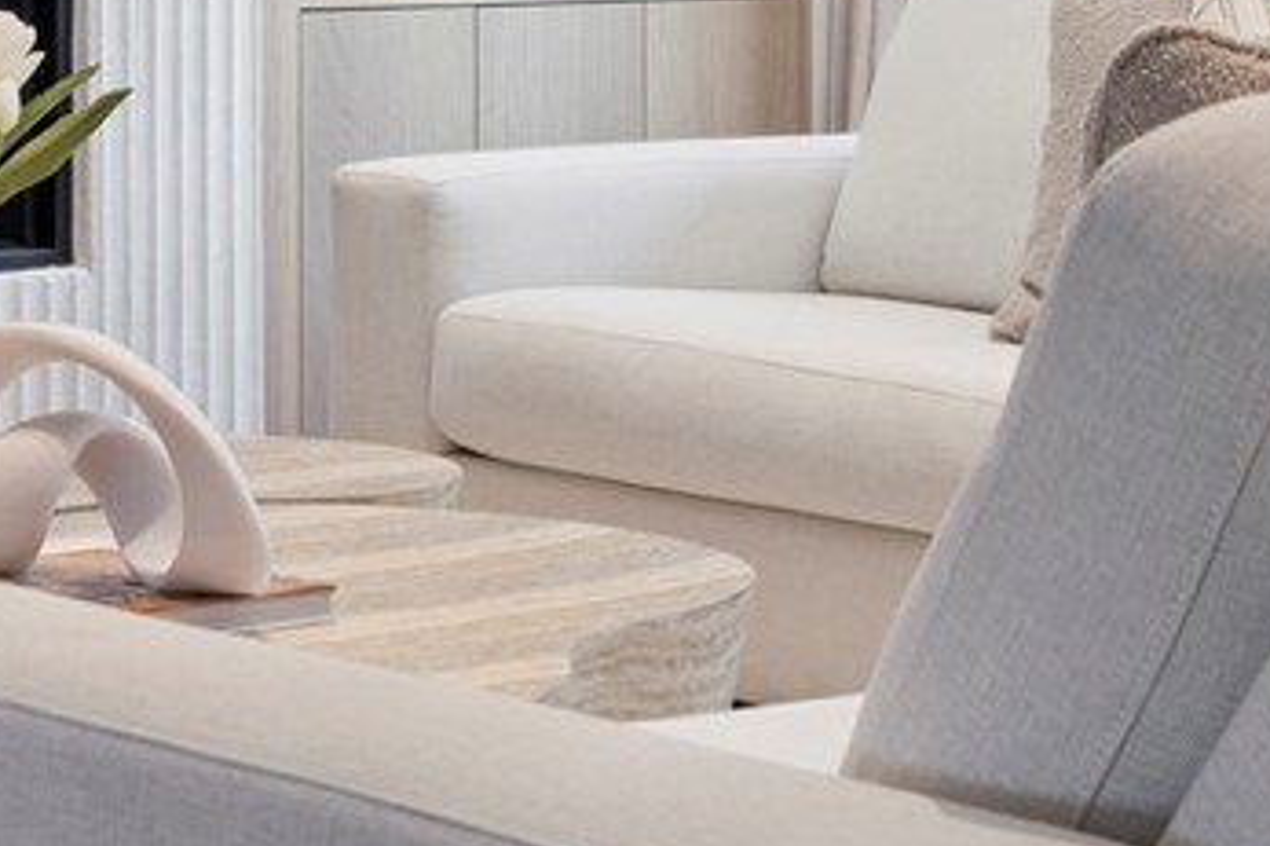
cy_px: -211
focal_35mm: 127
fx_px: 4478
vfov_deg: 10.6
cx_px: -377
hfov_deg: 15.4
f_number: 9
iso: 200
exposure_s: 1/4
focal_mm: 28.9
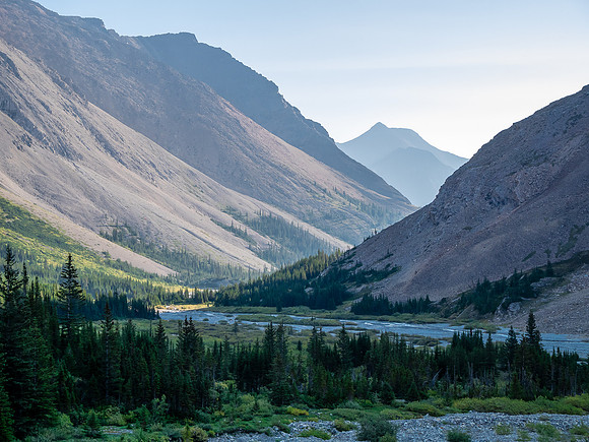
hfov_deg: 30.3
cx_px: 294
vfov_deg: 22.9
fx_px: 1089
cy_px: 221
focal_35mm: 64
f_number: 8
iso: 200
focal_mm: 32
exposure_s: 1/200
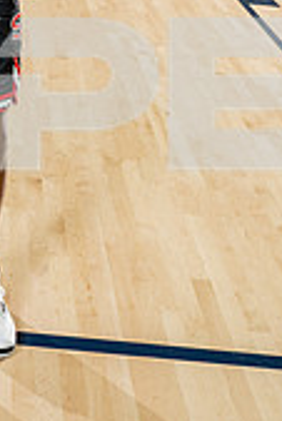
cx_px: -30
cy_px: -80
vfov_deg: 24.0
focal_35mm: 77
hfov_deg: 17.2
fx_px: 903
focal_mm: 29
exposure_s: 1/250
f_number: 7.1
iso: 640
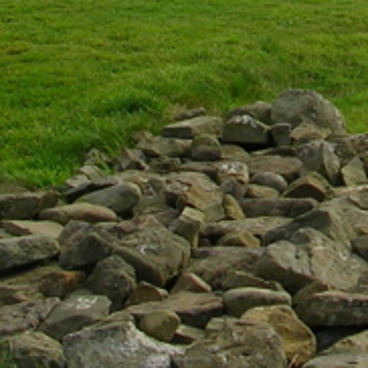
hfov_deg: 14.2
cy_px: -111
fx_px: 1419
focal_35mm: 118
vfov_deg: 14.2
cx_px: 461
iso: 50
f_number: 5.6
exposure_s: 1/287
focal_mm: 5.8
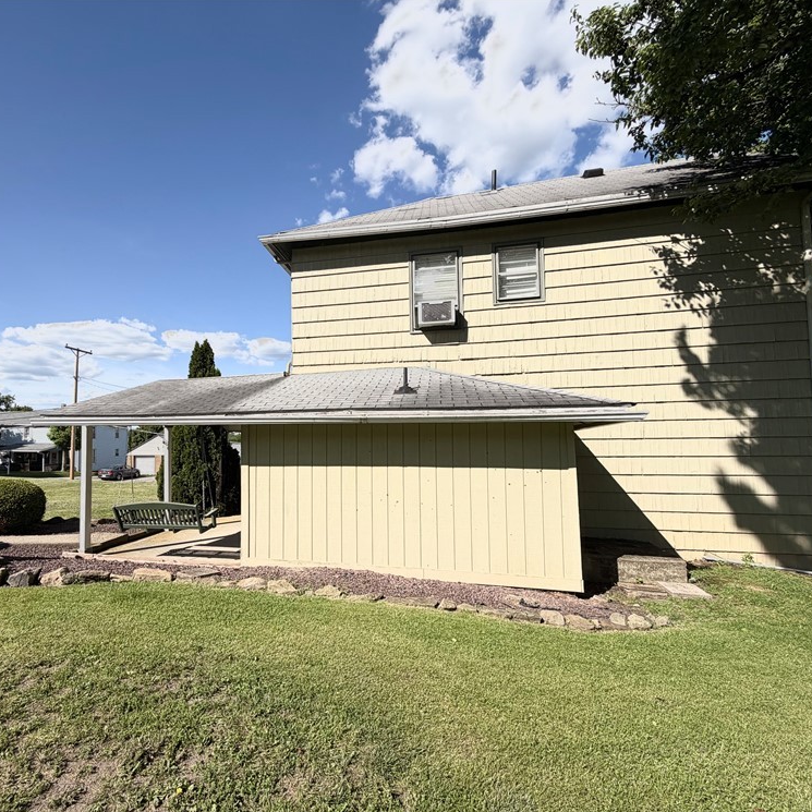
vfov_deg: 84.0
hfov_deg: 82.8
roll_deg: +1.0
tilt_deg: +2.1
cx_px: 318
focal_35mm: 17
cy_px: 416
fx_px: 451
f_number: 2.2
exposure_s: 1/901
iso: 20
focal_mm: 2.22
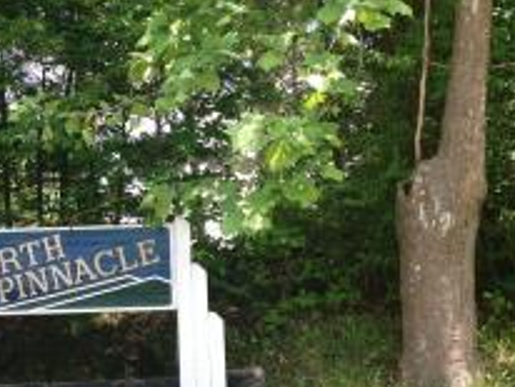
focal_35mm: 93
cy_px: 245
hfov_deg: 20.8
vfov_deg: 15.9
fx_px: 1385
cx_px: 110
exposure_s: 1/184
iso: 50
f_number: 2.4
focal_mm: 4.12
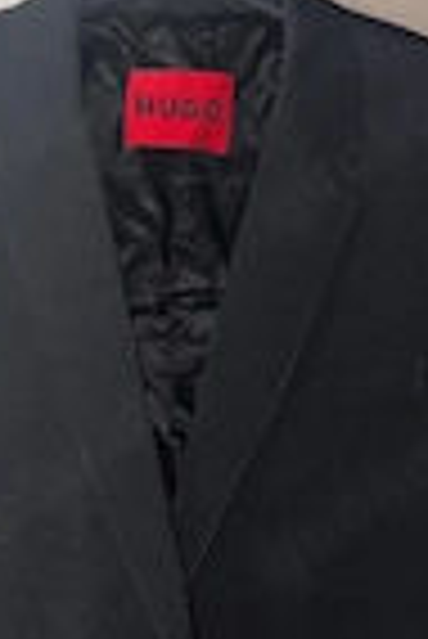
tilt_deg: -4.3
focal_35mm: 76
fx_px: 1352
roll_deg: -0.4
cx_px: 144
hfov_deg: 17.9
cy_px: 531
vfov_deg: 26.0
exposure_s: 1/12
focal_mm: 5.96
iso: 80
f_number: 1.6
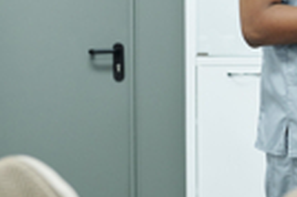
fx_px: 1079
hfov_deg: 14.1
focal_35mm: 131
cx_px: 516
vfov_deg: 10.4
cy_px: 43
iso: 800
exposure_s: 1/160
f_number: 3.5
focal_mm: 35
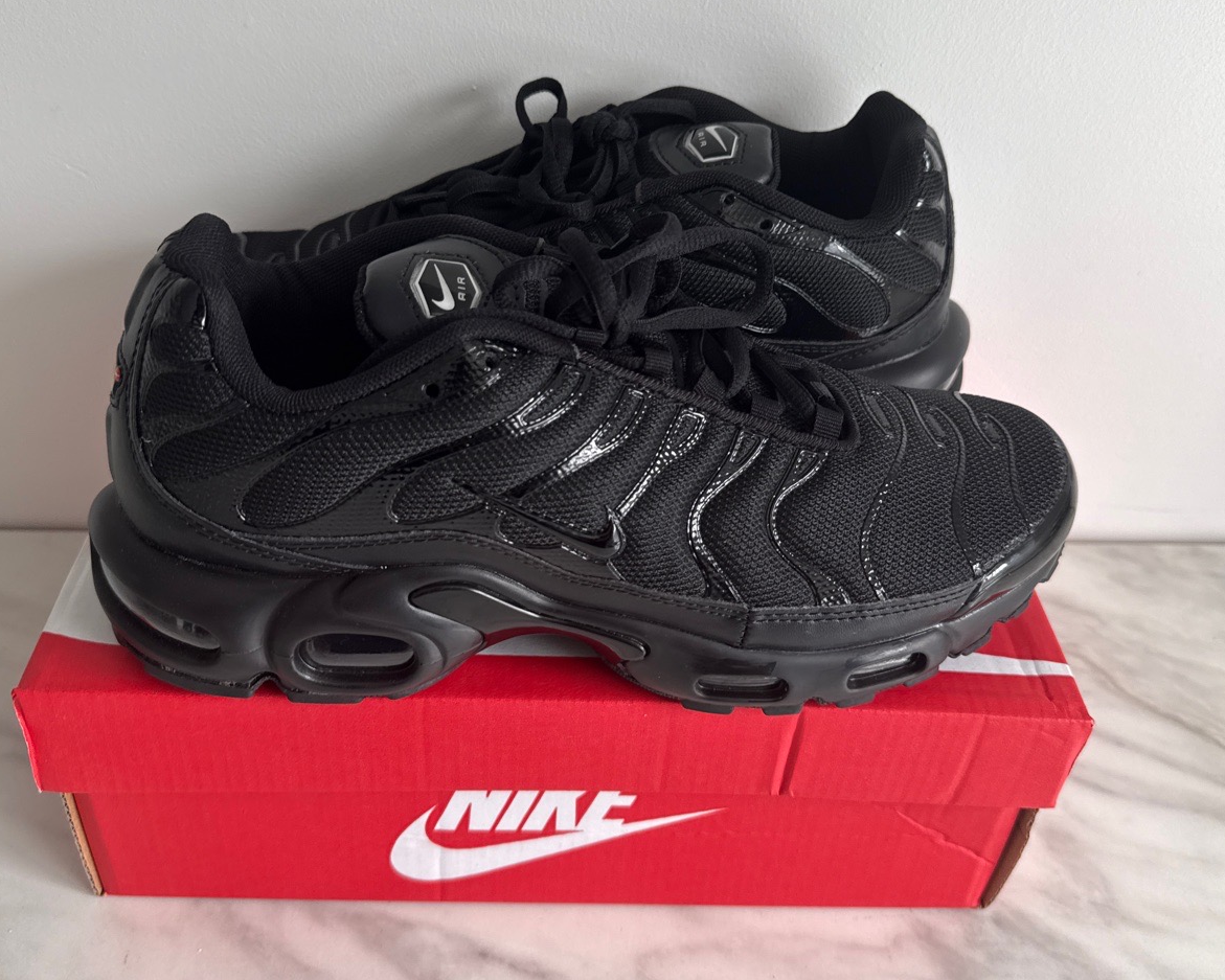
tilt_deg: -34.7
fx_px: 1160
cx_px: 605
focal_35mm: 32
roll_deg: -5.6
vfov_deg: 45.7
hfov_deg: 55.7
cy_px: 429
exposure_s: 1/121
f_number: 1.78
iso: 64
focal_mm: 6.76
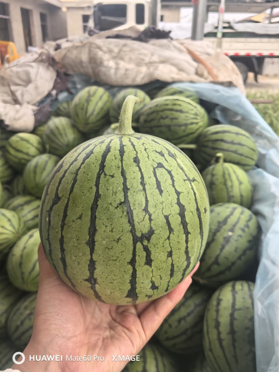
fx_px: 290
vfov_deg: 65.3
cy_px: 186
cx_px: 140
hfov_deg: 51.3
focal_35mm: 27
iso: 64
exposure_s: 1/1015
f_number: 2
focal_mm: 5.75
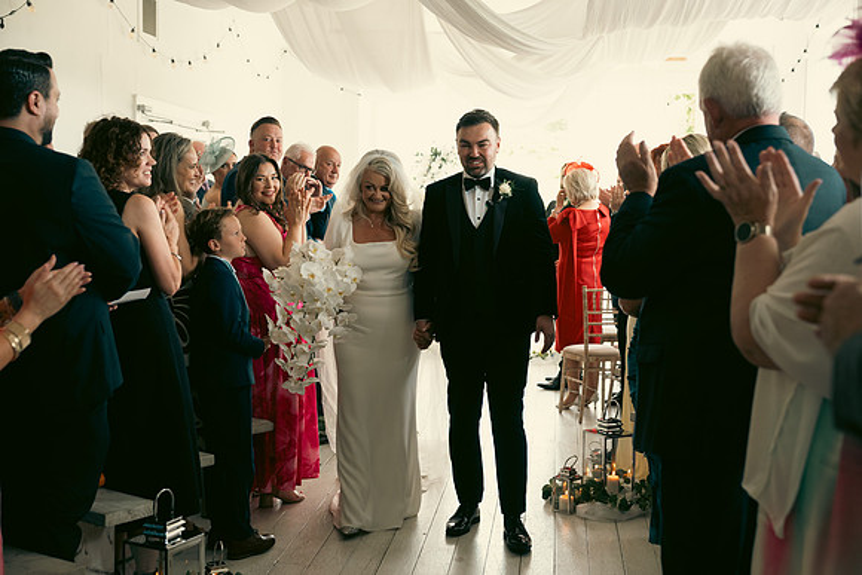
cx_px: 431
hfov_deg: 43.6
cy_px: 288
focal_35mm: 45
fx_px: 1078
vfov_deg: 29.9
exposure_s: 1/160
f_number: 3.5
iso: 640
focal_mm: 45
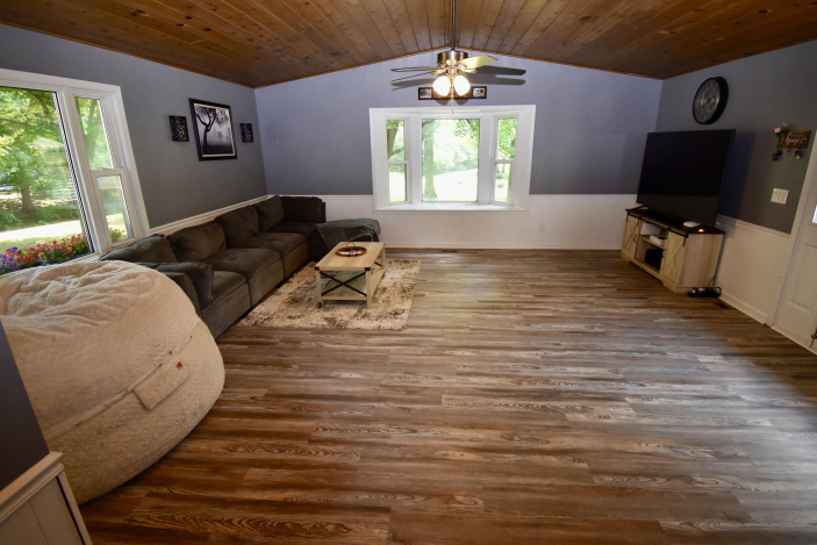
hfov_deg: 96.7
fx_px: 363
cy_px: 261
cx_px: 418
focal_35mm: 16
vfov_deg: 73.7
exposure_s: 1/100
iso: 800
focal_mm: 10
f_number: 5
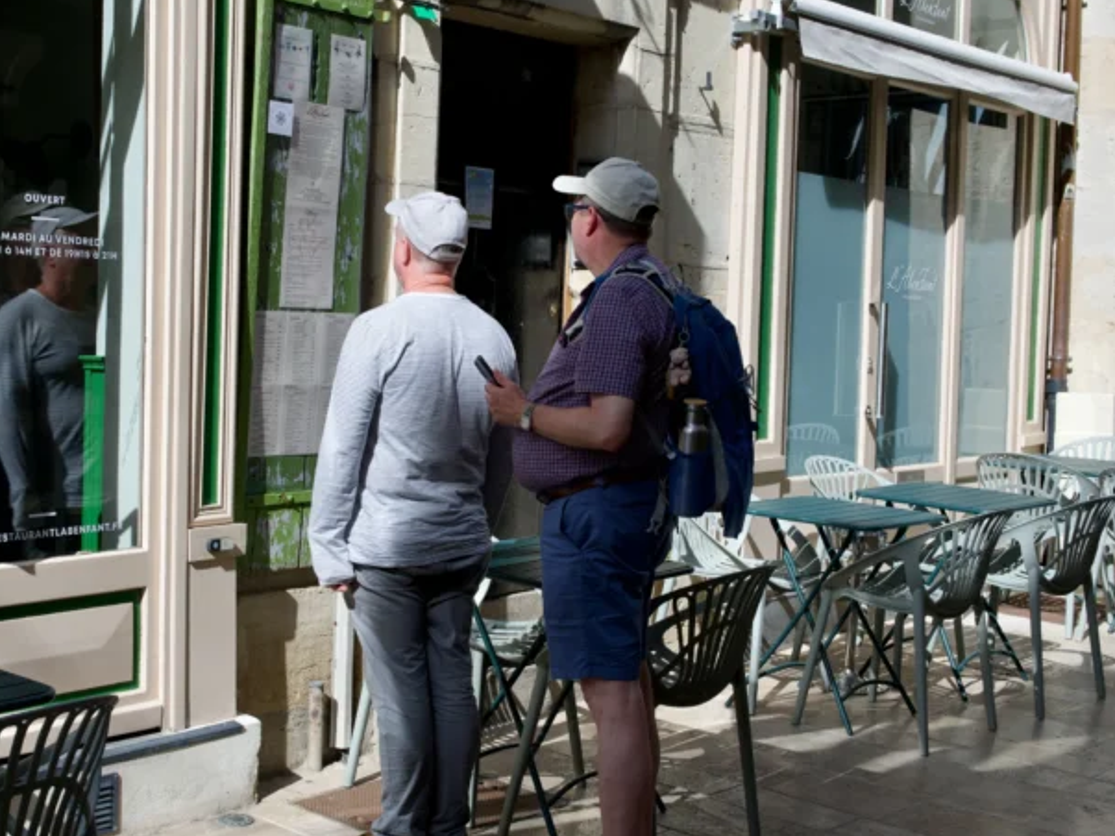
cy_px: 389
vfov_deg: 28.5
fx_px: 1642
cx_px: 455
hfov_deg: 37.4
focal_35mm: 51
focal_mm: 40
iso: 100
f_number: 9
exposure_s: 1/320
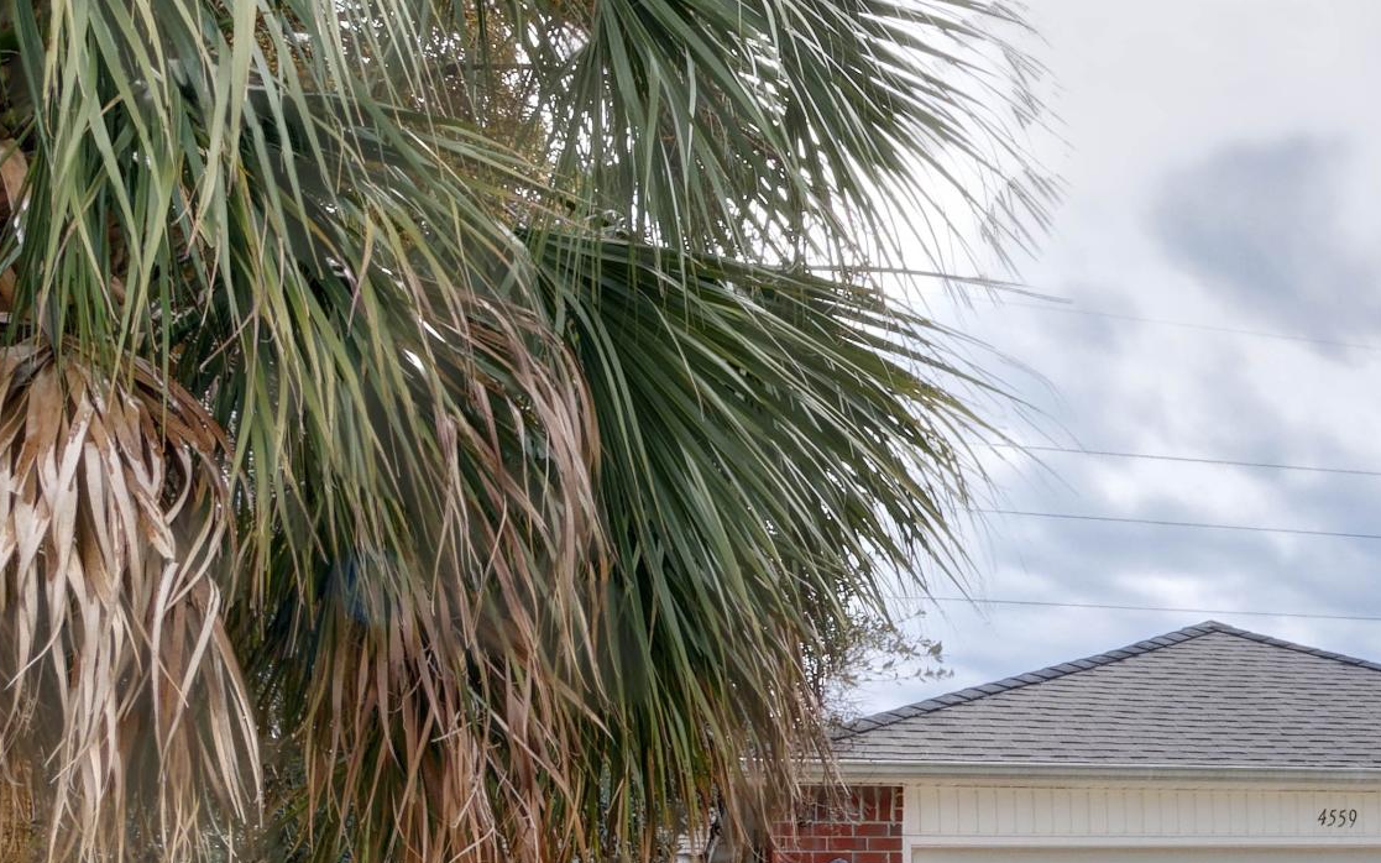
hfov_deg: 33.1
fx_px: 1957
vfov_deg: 23.6
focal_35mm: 52
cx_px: 1579
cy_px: 898
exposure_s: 1/60
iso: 100
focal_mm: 13
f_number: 22
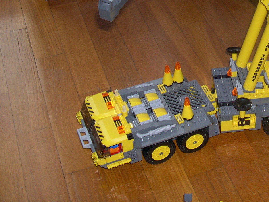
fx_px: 552
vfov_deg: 20.3
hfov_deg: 27.0
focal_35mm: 71
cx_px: 205
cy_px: 23
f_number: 7.6
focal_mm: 8
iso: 100
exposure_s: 1/30
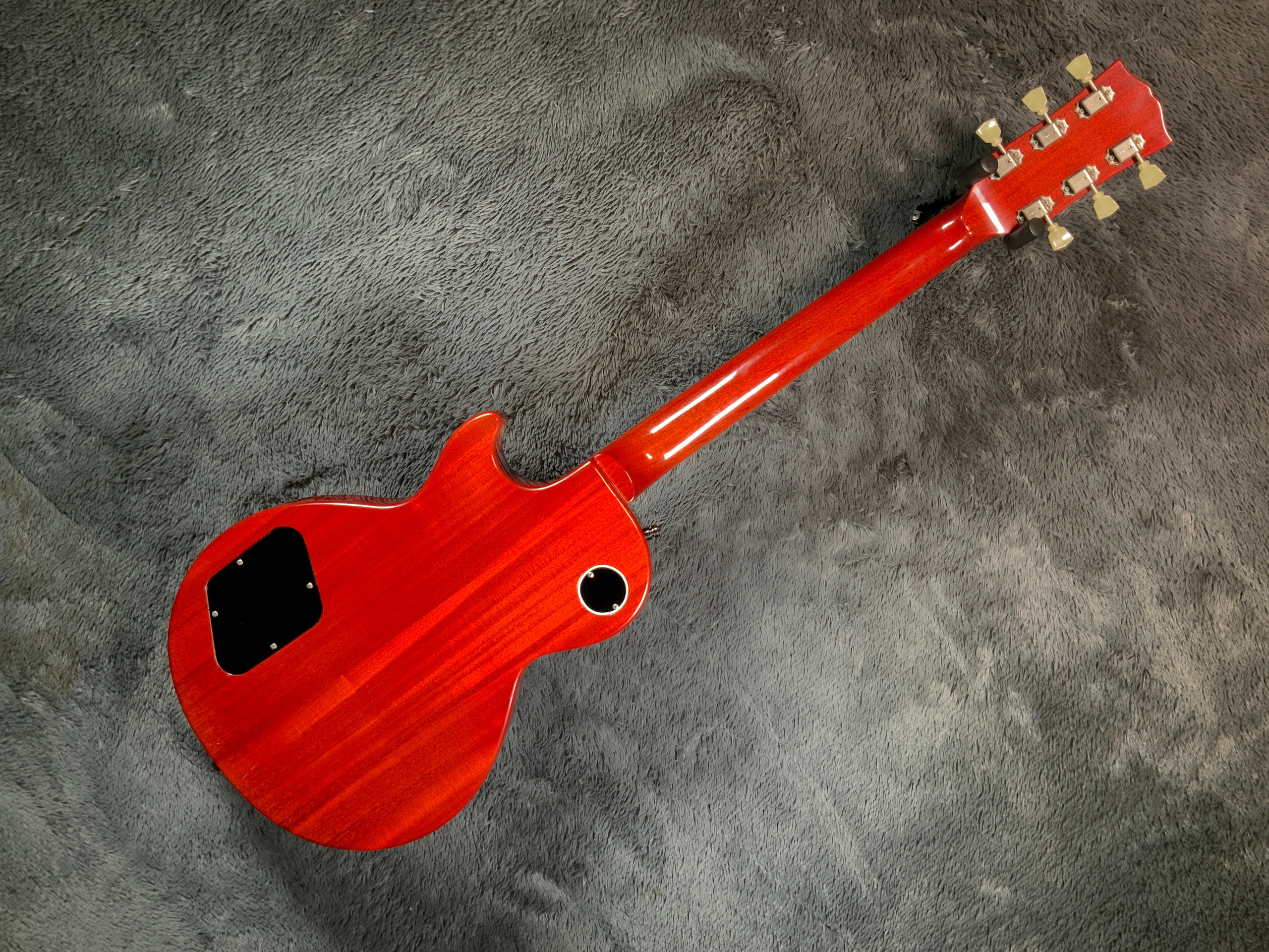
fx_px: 1063
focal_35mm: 29
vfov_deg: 48.2
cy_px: 476
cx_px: 634
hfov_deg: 61.7
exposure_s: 1/104
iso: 64
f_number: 1.8
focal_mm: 3
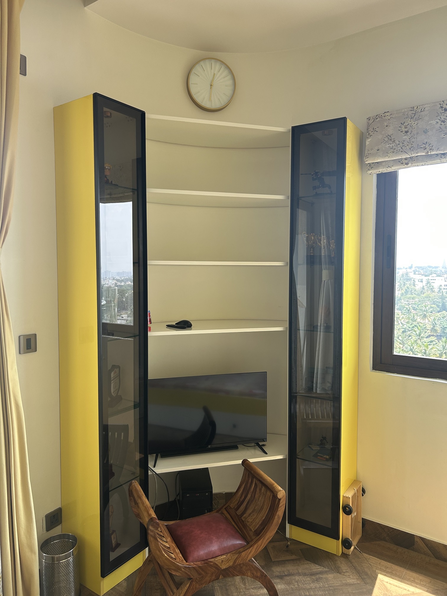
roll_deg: -0.1
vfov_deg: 67.3
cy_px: 298
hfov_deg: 53.1
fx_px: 448
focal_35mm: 26
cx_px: 224
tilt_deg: -2.4
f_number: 1.5
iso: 50
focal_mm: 5.7
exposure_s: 1/195
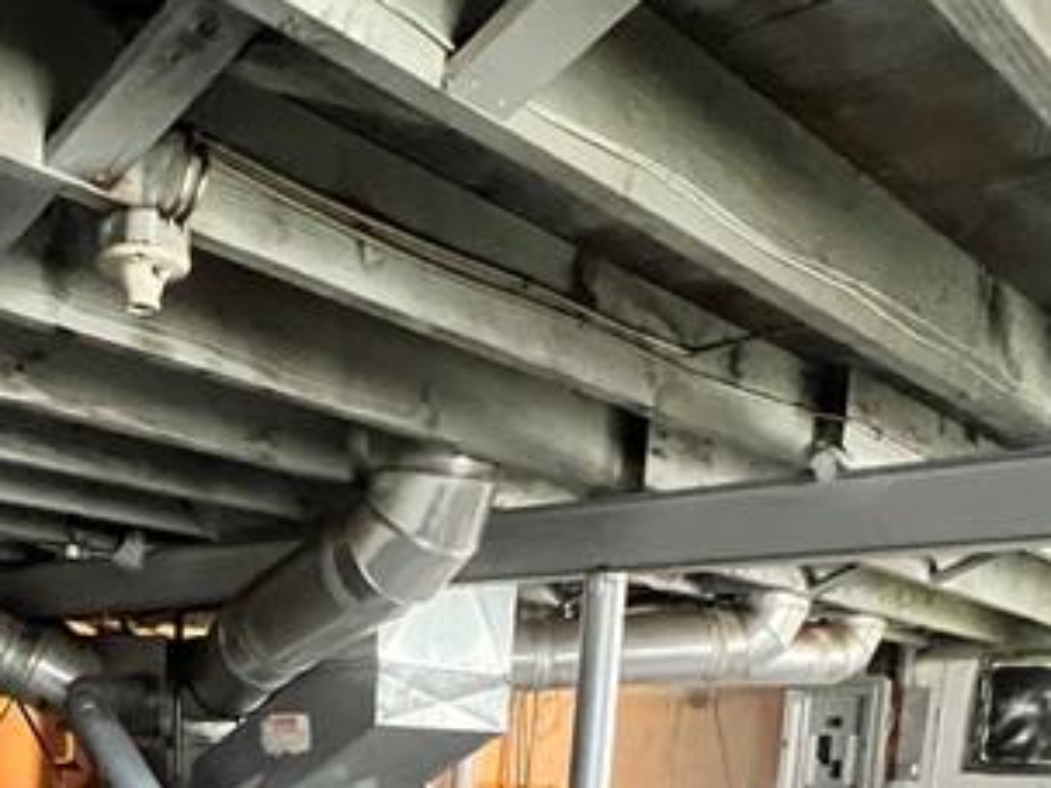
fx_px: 1335
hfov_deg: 41.0
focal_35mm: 44
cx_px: 194
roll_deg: -2.6
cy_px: 1014
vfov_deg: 27.6
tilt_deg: -10.3
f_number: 1.8
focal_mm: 1.57
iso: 640
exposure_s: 1/60
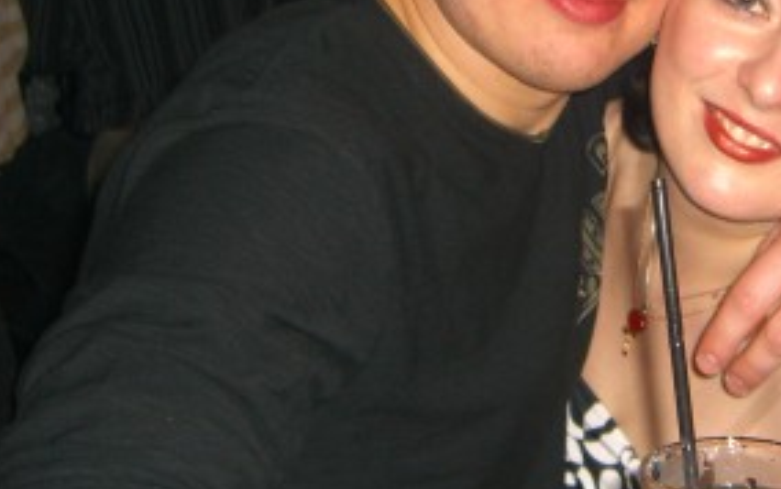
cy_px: 69
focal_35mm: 85
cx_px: 605
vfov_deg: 15.3
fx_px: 1811
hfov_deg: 24.0
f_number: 2.8
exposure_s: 1/60
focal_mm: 7.9
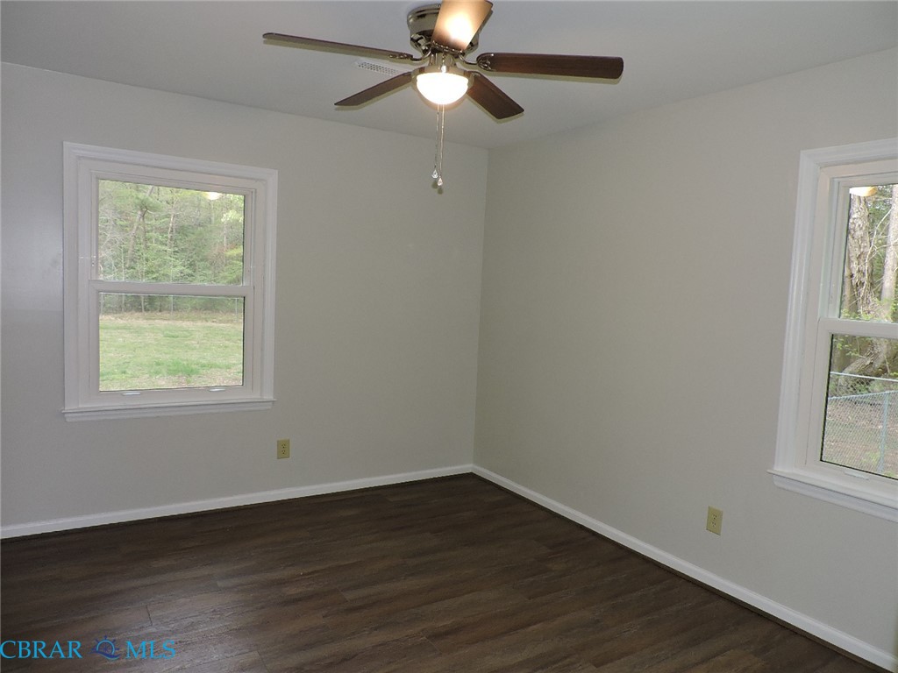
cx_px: 449
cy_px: 336
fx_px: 623
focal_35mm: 24
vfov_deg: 56.8
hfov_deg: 71.6
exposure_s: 1/30
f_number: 3
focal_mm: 4.3
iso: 200
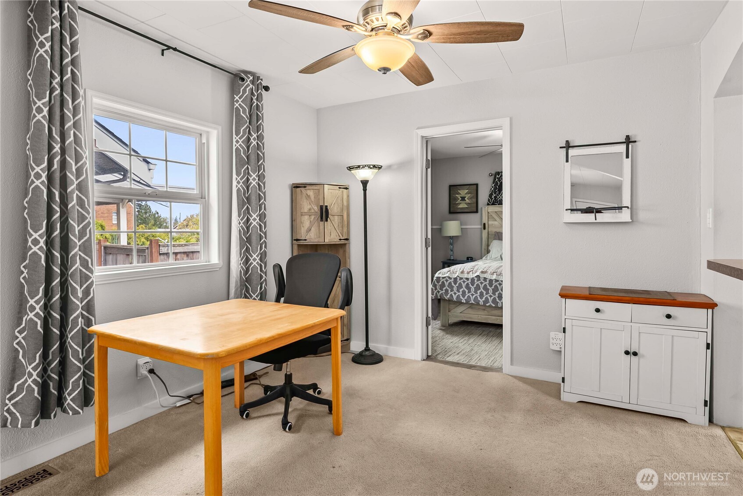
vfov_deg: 64.6
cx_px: 372
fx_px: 392
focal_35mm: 19
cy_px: 248
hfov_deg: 86.9
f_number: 7.1
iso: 1000
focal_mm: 19
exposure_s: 1/13
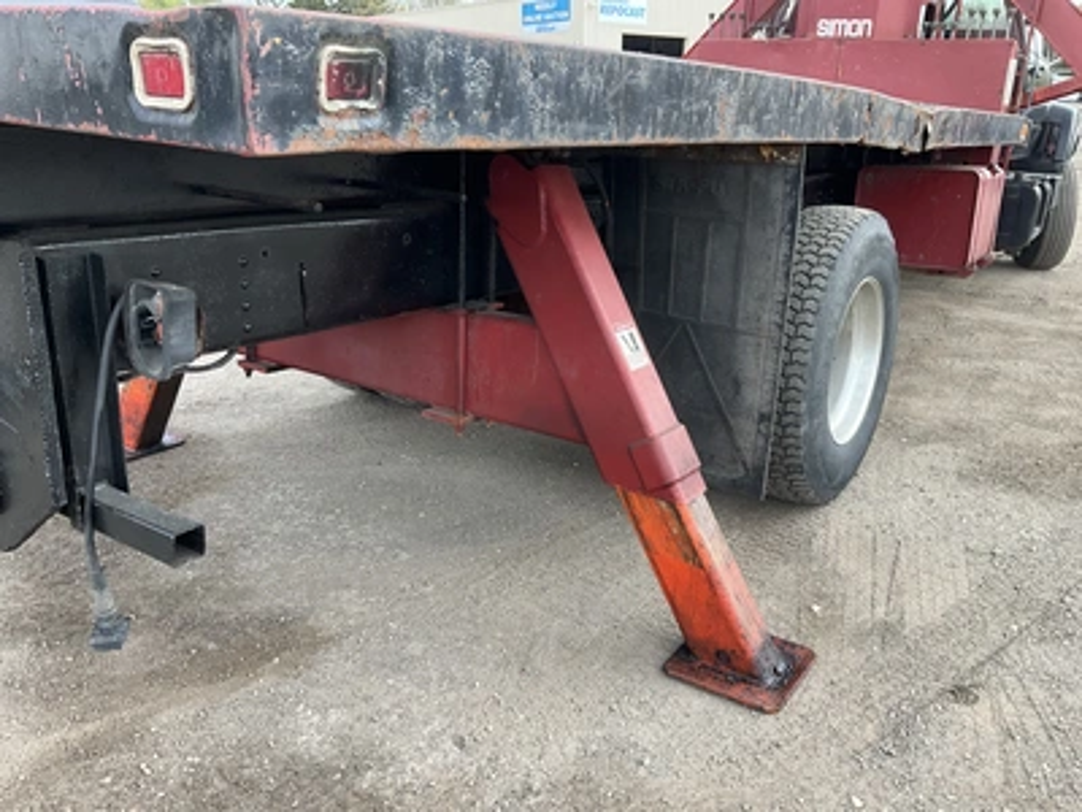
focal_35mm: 29
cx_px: 541
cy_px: 406
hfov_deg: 61.7
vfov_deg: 48.2
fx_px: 906
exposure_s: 1/122
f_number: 1.8
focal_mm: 3
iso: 20
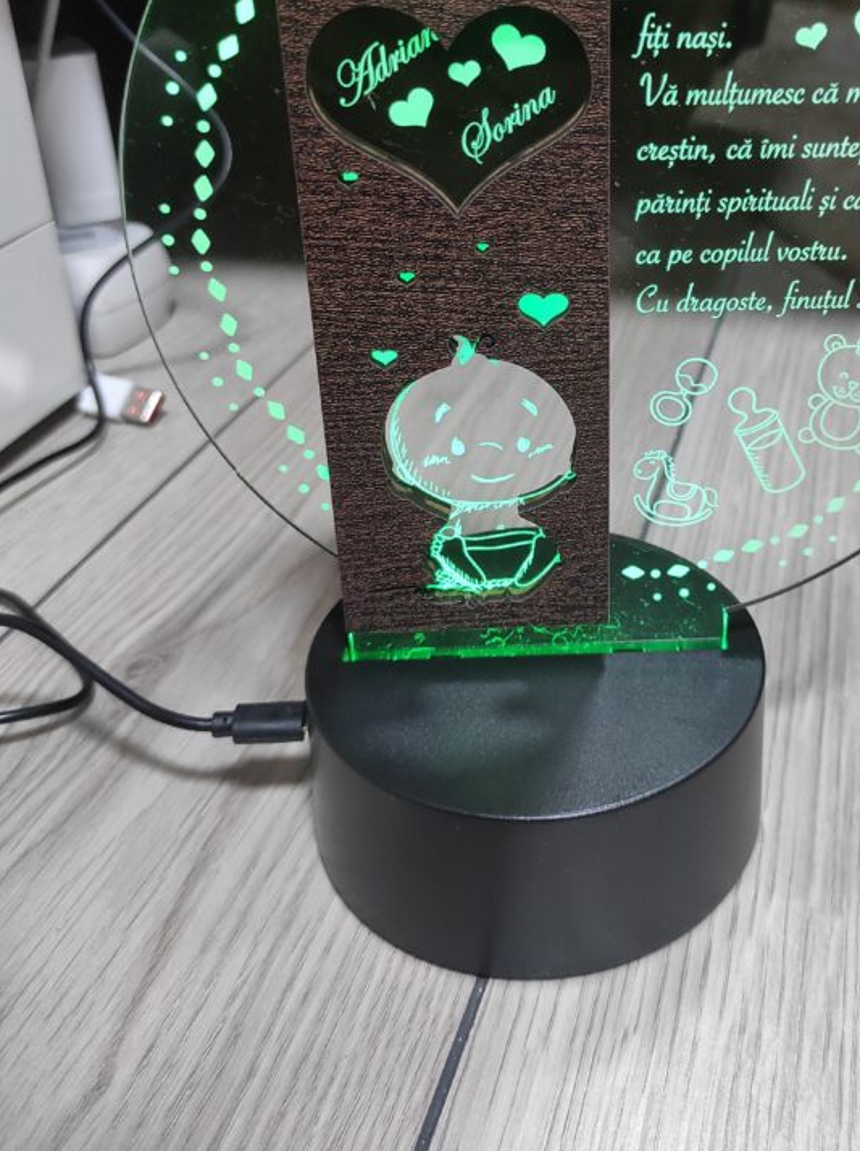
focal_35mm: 36
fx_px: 1195
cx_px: 603
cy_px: 389
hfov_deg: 38.9
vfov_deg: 50.5
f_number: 1.89
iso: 671
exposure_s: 1/33
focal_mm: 5.43
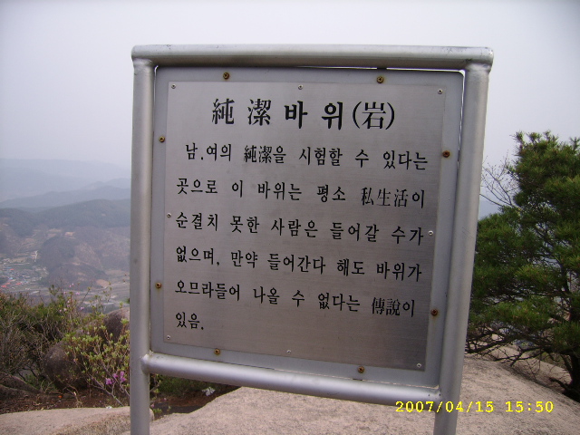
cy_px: 218
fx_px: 586
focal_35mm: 35
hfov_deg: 52.6
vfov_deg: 40.7
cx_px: 290
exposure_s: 1/706
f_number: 2.8
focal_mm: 5.95
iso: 50
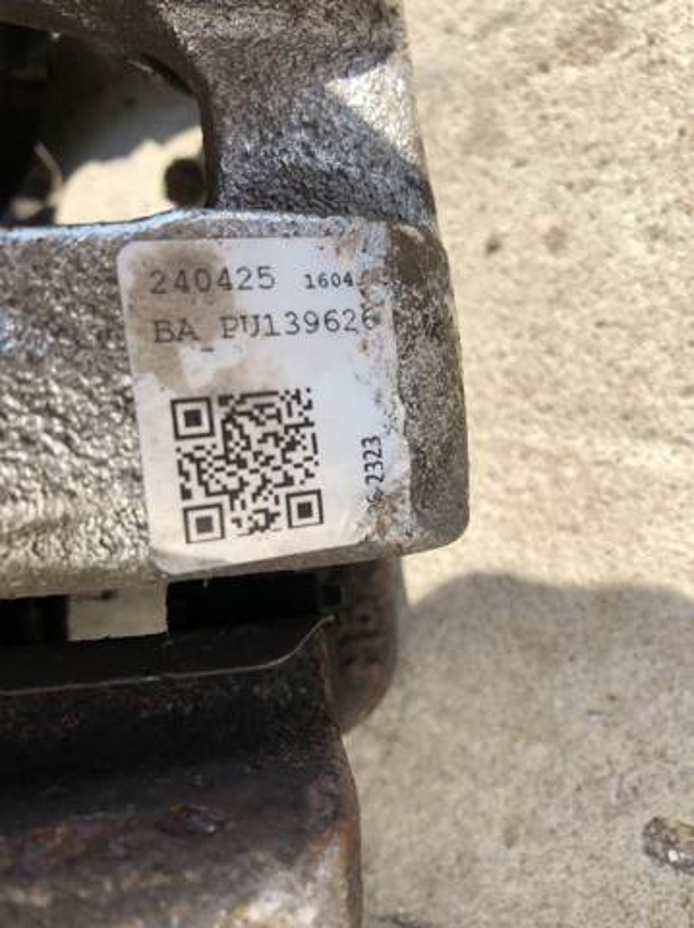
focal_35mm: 28
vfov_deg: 63.5
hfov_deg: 49.7
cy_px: 464
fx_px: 750
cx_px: 347
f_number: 1.8
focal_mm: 4
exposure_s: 1/906
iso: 20
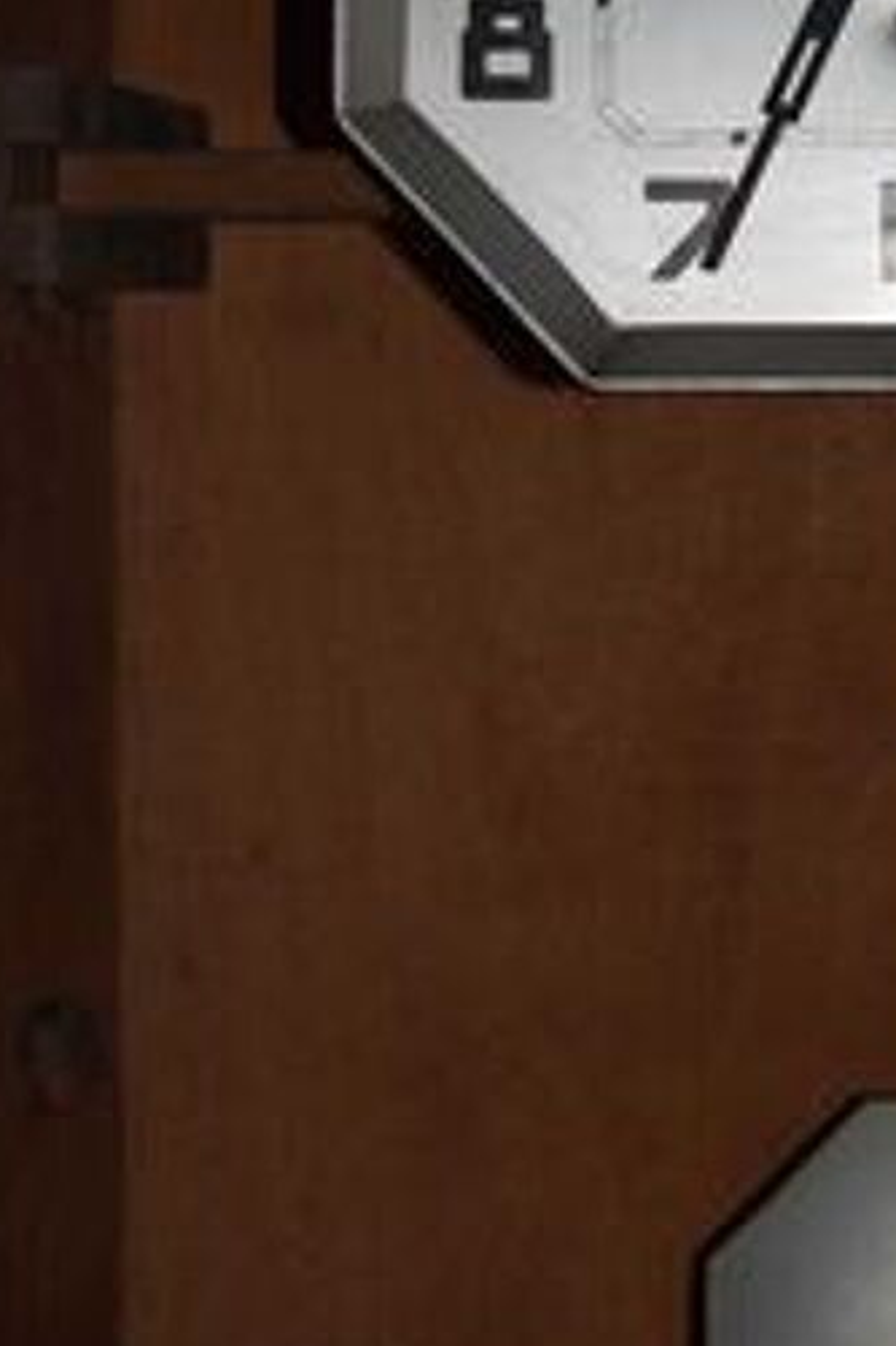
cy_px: 229
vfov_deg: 22.3
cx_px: 1028
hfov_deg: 14.8
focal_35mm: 90
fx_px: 3362
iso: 280
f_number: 3.5
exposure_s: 1/60
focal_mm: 20
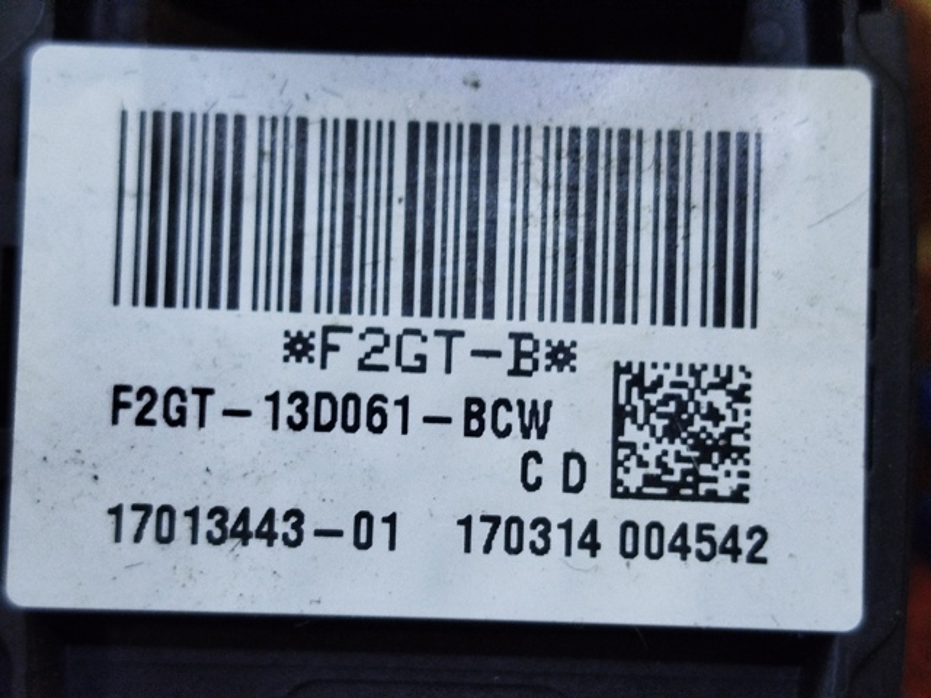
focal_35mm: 72
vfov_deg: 20.4
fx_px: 1936
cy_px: 349
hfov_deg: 27.0
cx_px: 466
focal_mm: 5.31
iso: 320
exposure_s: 1/33
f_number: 1.7
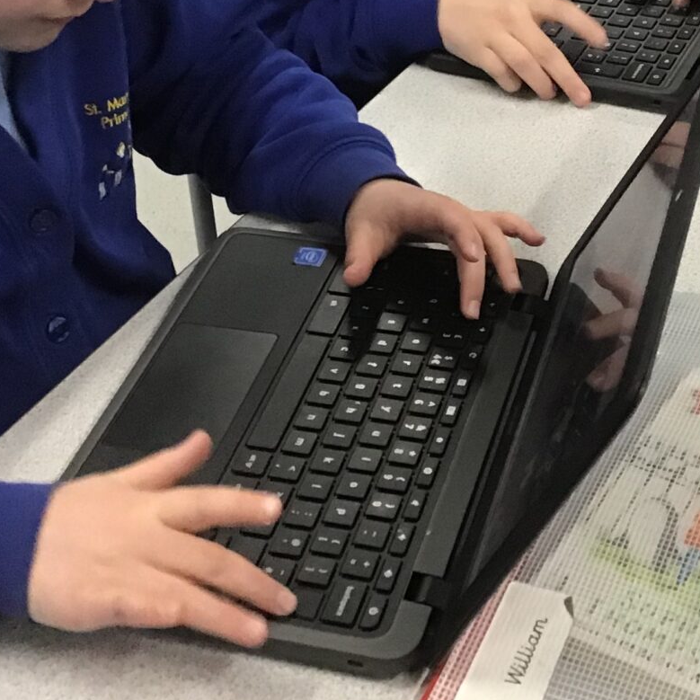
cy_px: 75
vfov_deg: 23.4
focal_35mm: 72
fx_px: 1647
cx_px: 411
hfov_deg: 24.0
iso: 200
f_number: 2.4
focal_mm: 3.3
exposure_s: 1/33
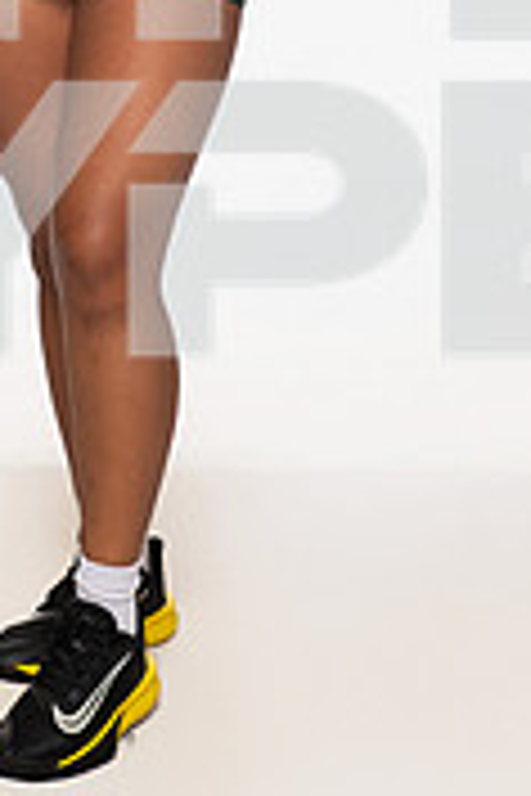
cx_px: 86
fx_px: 3097
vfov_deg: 14.3
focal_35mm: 140
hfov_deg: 9.8
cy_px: -94
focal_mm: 55
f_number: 7.1
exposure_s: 1/320
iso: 800
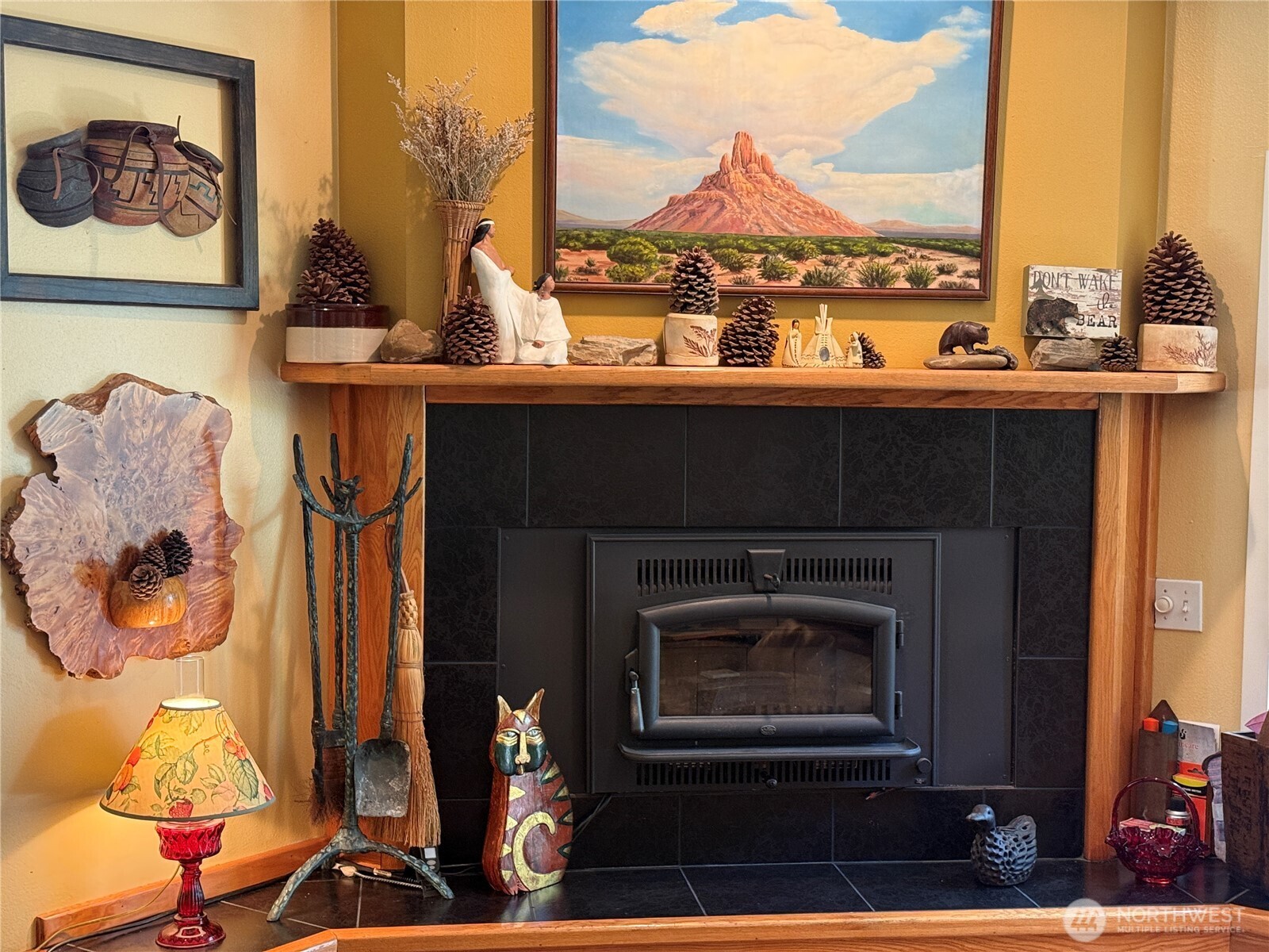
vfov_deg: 30.3
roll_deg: -0.8
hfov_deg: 39.7
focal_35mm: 48
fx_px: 1760
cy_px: 476
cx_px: 634
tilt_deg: -3.9
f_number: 1.78
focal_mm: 6.76
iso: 250
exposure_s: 1/60
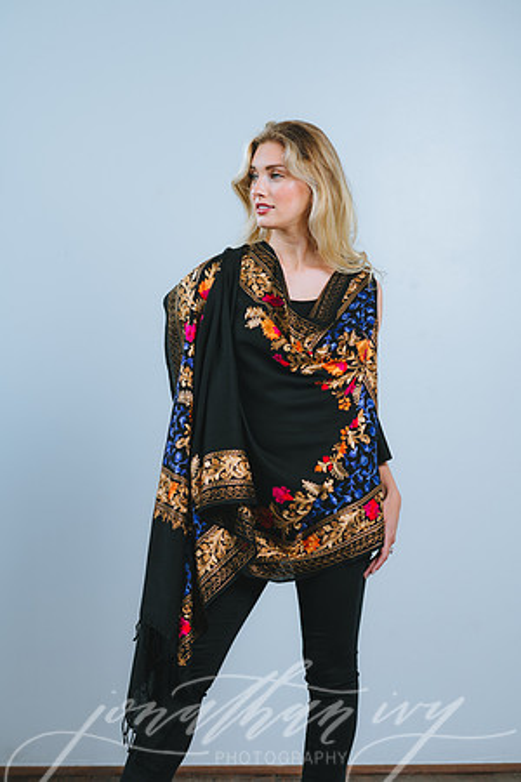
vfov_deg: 23.9
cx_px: 260
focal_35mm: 85
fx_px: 1845
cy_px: 391
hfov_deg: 16.1
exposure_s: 1/160
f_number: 4
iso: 100
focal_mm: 85
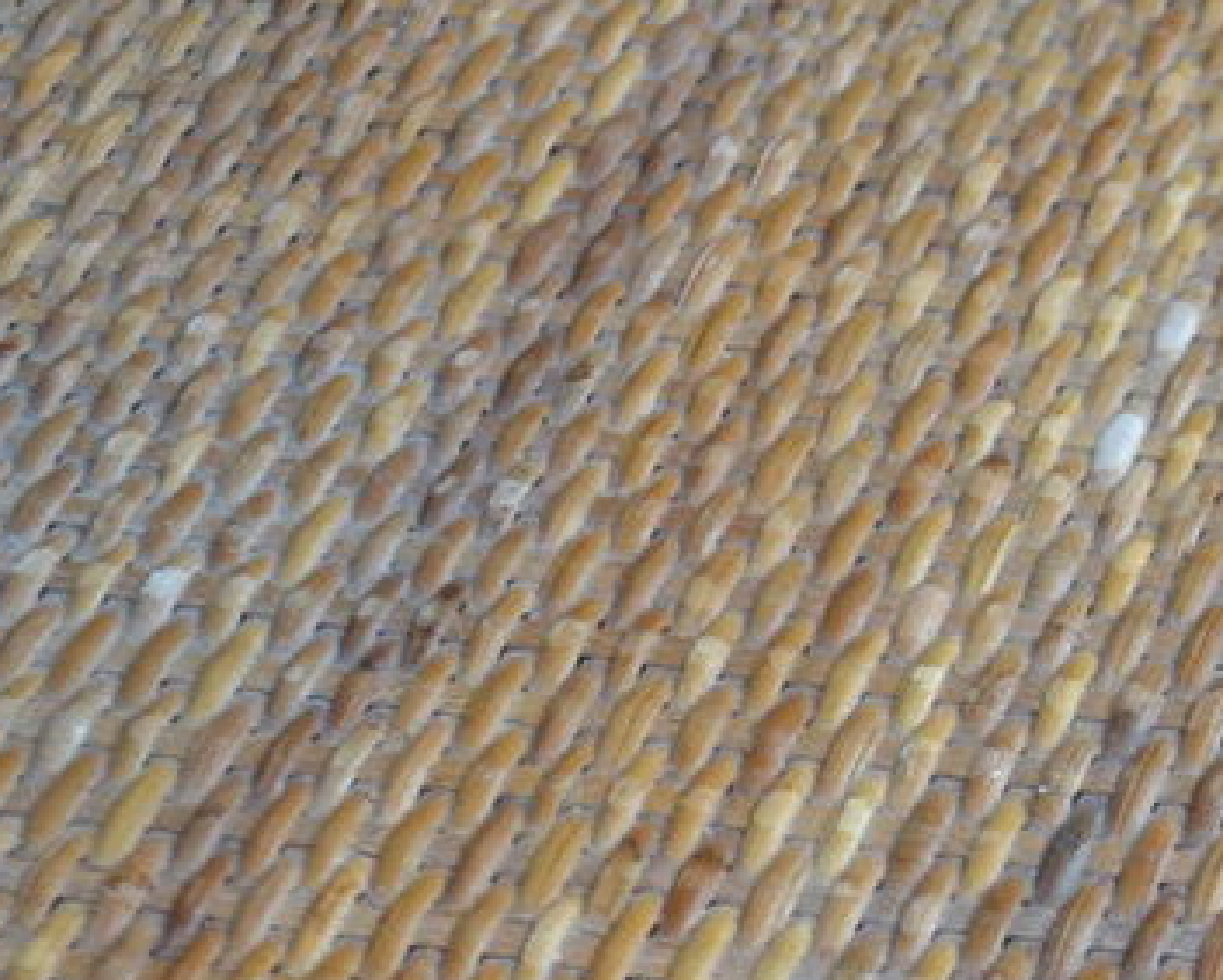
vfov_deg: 9.6
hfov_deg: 10.8
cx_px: 2595
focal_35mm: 160
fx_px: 5795
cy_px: 895
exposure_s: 1/100
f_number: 5
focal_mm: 20
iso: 400
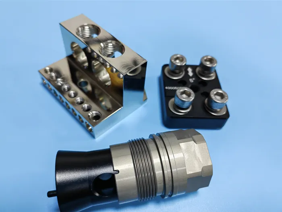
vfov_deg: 51.4
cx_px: 141
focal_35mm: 27
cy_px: 106
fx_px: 220
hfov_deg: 65.3
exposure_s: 1/100
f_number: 1.8
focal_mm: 5.54
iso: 250
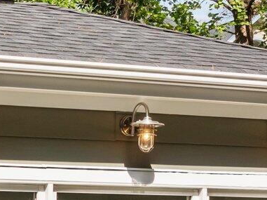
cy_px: 287
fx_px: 994
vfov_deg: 11.1
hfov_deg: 14.5
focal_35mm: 129
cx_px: -110
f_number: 2.8
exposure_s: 1/2000
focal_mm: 12.29
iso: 190
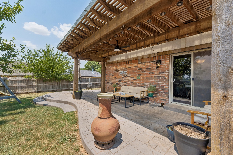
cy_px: 78
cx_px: 116
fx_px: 97
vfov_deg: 77.3
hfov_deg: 100.4
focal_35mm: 15
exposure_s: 1/500
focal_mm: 10
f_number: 10
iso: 200
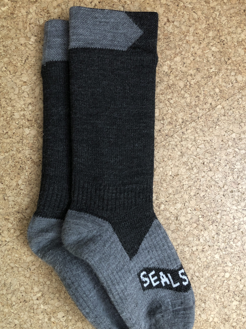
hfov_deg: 44.2
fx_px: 303
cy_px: 177
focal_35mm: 32
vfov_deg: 56.7
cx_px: 122
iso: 100
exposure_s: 1/7
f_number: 1.8
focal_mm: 3.99
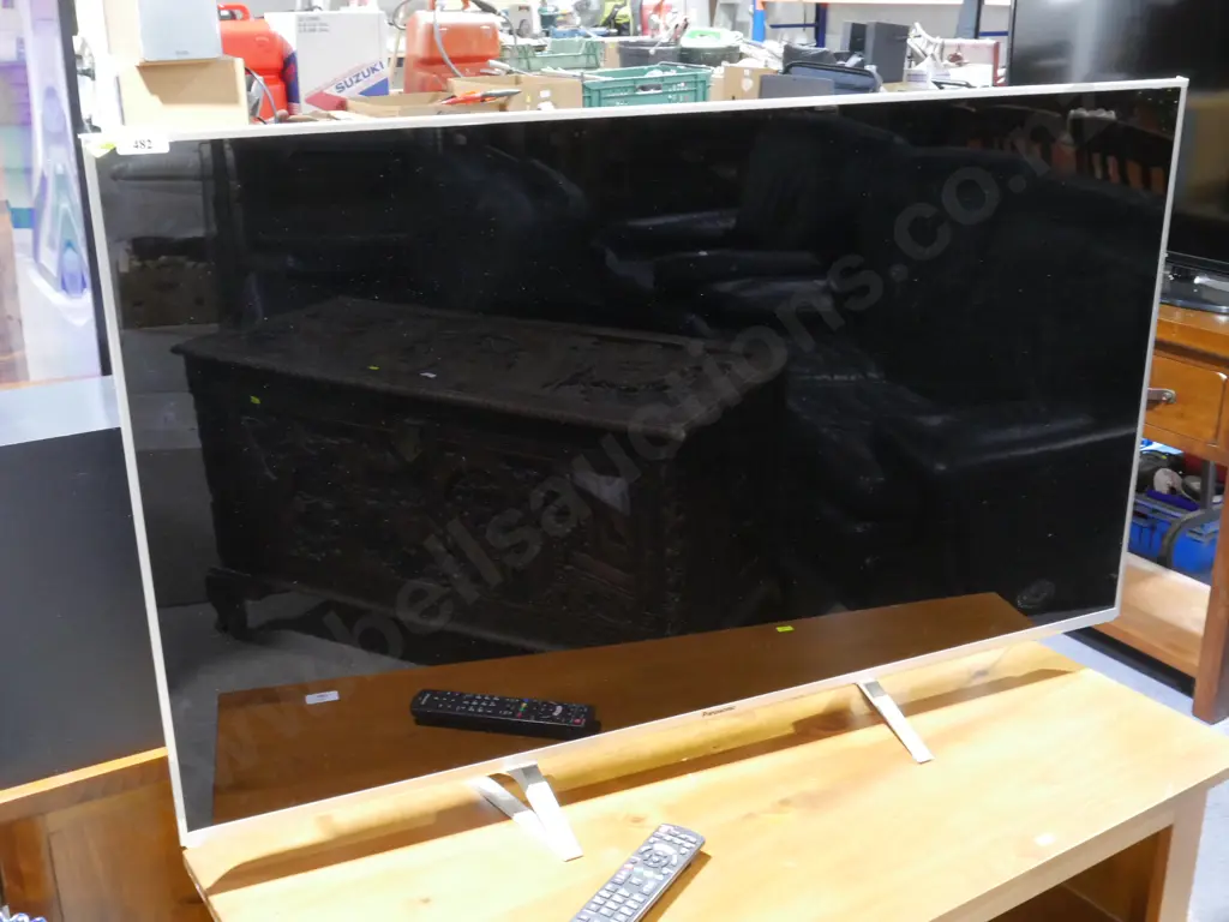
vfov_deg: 36.0
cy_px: 461
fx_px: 1420
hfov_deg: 46.8
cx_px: 614
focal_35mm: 40
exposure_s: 1/13
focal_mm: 20
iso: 3200
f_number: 9
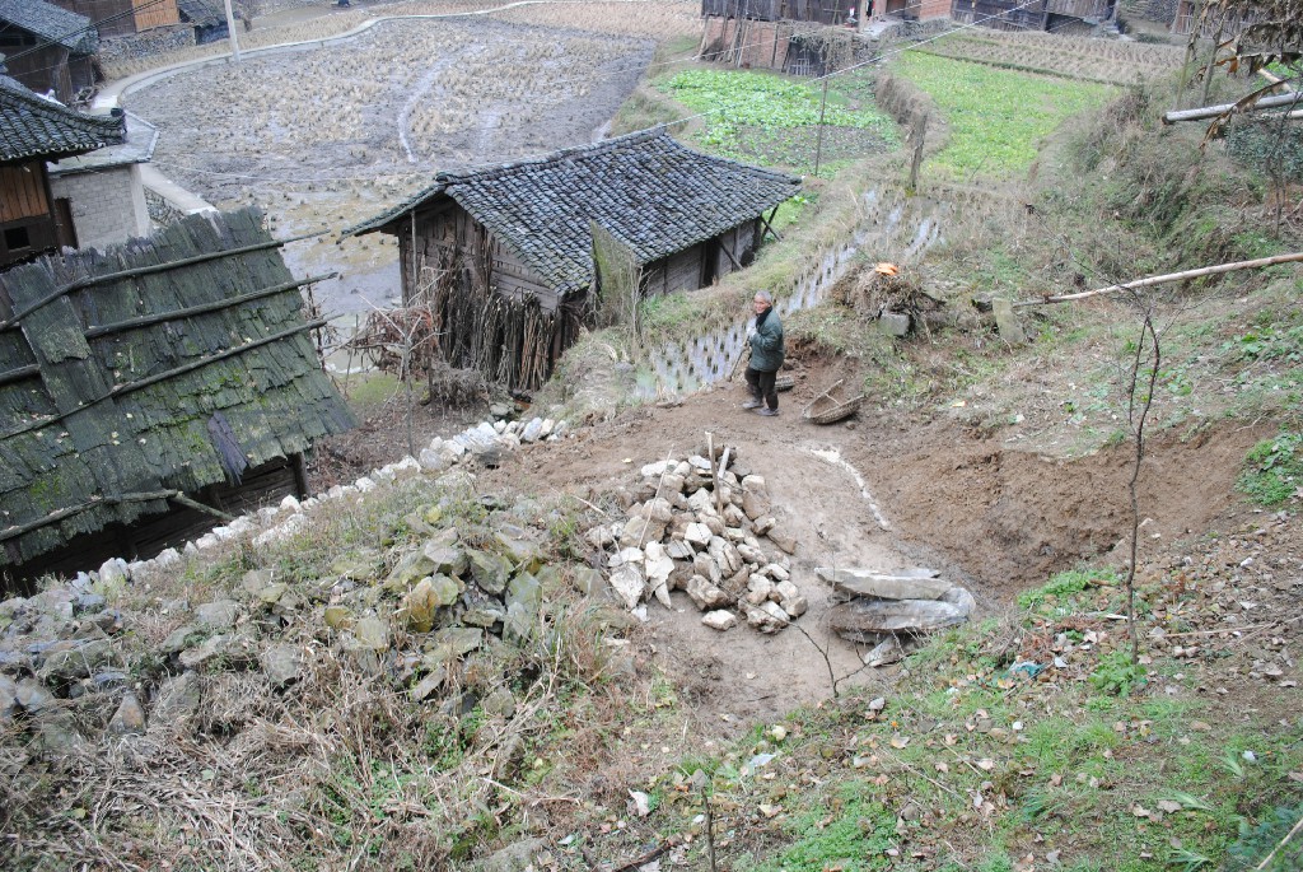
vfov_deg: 48.0
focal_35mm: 27
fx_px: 978
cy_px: 436
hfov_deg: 67.3
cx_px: 652
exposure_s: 1/60
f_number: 3.5
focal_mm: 18
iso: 200
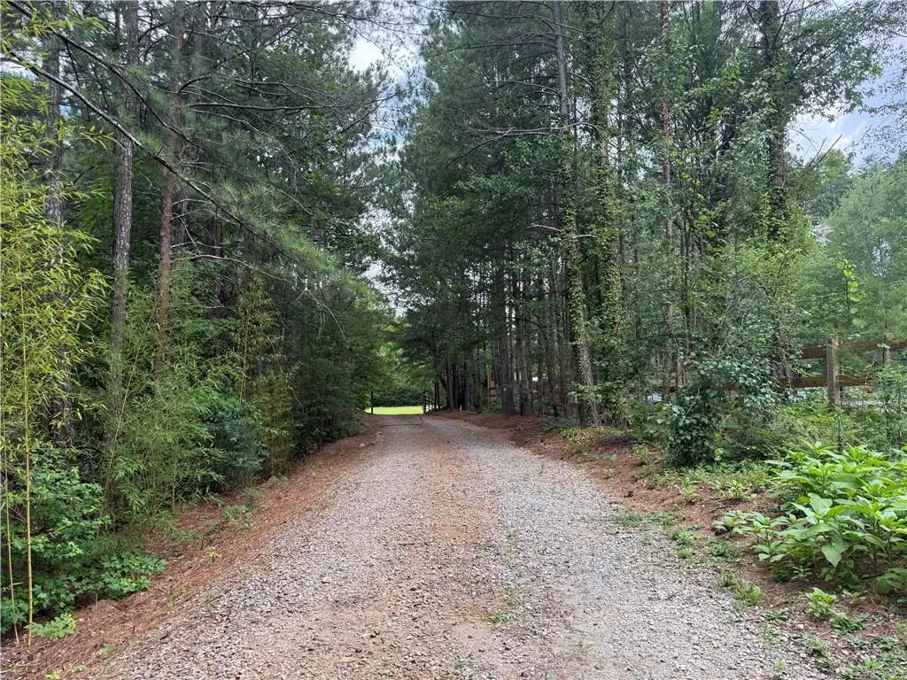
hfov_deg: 71.6
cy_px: 340
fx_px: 629
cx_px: 454
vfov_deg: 56.8
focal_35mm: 24
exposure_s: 1/607
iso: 100
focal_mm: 6.76
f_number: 1.78
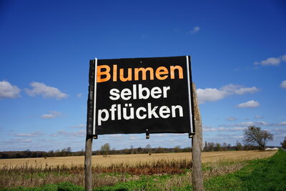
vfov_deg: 37.9
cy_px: 96
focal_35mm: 35
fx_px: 278
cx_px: 143
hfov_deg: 54.4
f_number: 11
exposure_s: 1/250
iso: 100
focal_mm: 35
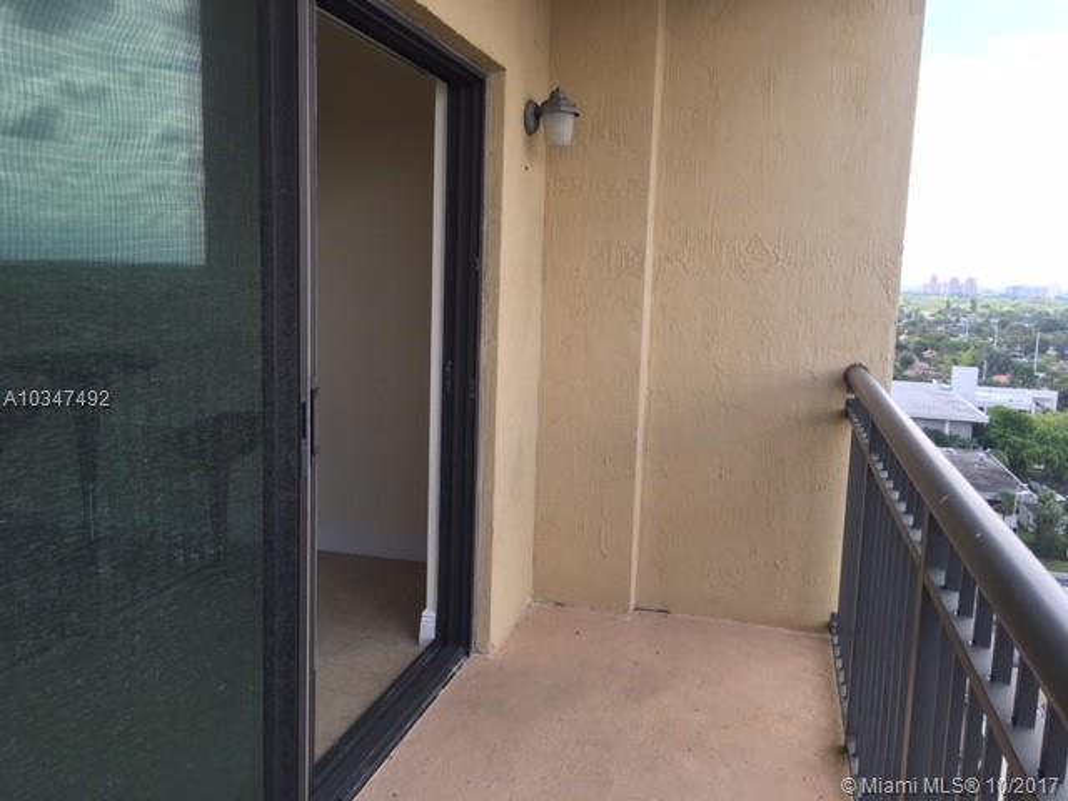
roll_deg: -1.9
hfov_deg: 61.7
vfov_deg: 48.2
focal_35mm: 29
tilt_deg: -6.8
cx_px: 534
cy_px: 400
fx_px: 895
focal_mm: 4.15
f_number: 2.2
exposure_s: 1/237
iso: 25
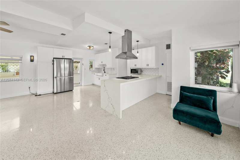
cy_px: 80
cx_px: 120
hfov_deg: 112.6
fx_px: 80
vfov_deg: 90.1
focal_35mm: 12
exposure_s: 1/10
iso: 400
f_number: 8
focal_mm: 12
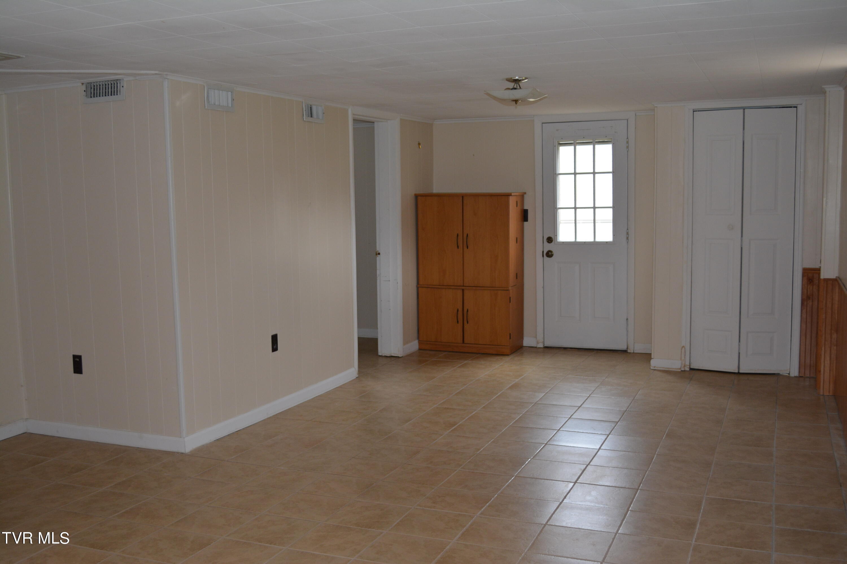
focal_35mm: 36
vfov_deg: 36.9
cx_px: 424
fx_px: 847
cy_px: 282
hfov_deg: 53.1
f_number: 4
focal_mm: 24
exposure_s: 1/60
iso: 400
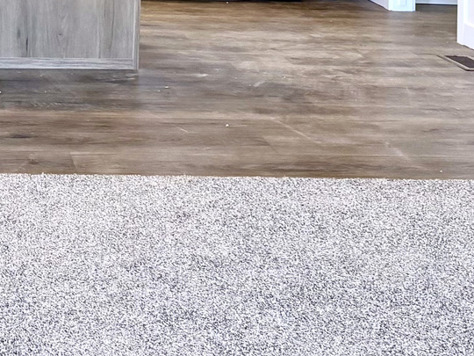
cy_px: -193
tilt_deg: +0.0
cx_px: -14
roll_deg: +0.7
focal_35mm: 91
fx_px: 1246
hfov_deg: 20.7
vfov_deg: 15.0
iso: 125
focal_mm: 6.76
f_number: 1.78
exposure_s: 1/193
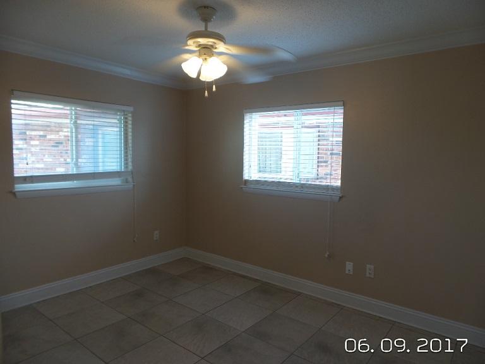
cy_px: 182
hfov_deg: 73.9
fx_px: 322
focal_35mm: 23
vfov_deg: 58.9
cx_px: 242
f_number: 3.5
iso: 100
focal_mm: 4.1
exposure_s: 1/30
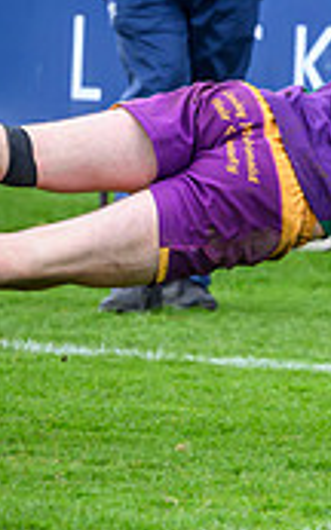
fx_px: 9043
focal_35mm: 626
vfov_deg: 3.4
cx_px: 985
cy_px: 303
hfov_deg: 2.1
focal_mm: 140
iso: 640
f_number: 3.5
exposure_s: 1/1250
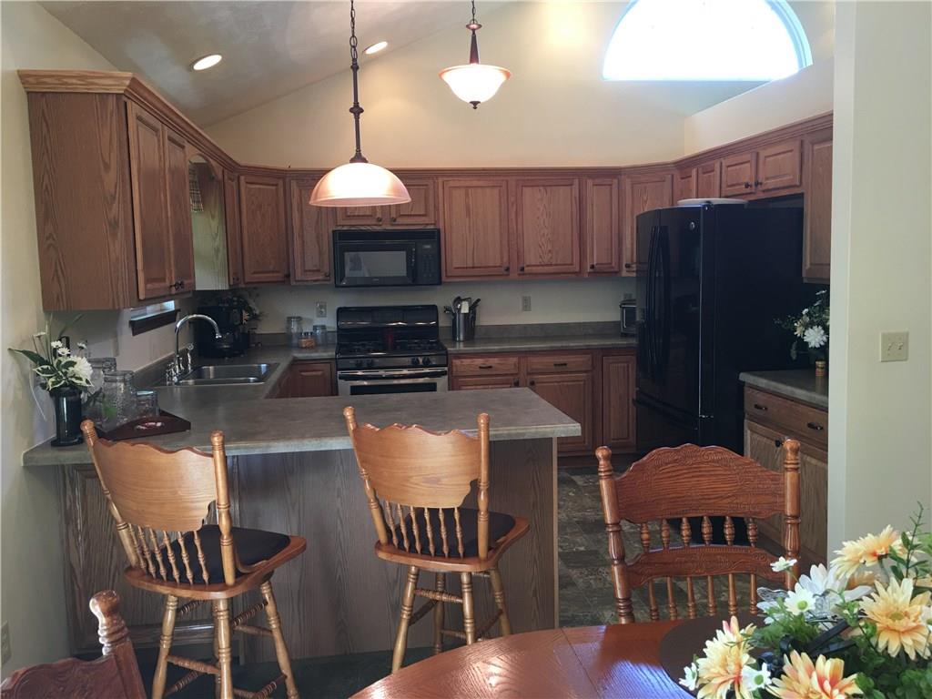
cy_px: 350
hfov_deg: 61.7
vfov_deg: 48.2
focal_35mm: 29
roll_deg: -0.1
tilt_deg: -6.0
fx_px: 781
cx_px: 466
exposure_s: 1/15
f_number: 2.2
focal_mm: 4.15
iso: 32
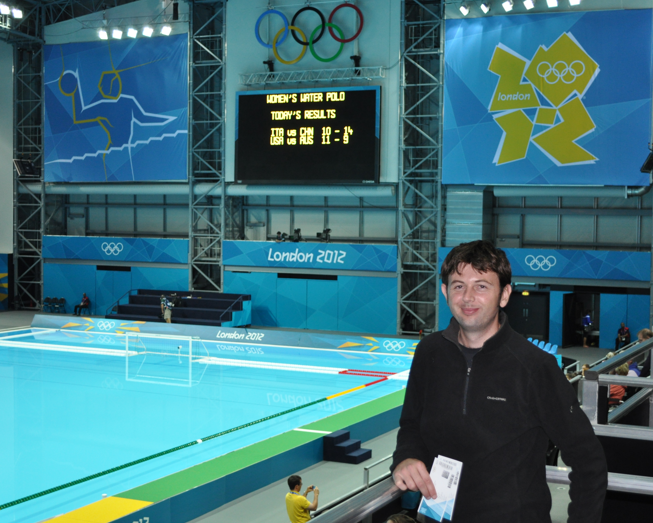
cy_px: 263
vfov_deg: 26.2
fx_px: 1121
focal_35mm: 58
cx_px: 327
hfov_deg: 32.5
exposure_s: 1/125
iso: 800
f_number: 5
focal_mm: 34
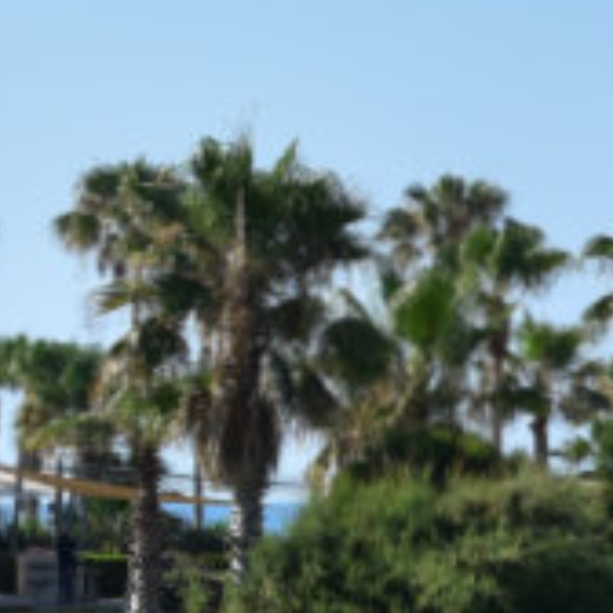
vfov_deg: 5.6
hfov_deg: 5.4
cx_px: 1700
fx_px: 6211
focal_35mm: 310
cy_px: 936
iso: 400
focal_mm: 40
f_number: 11
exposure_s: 1/500
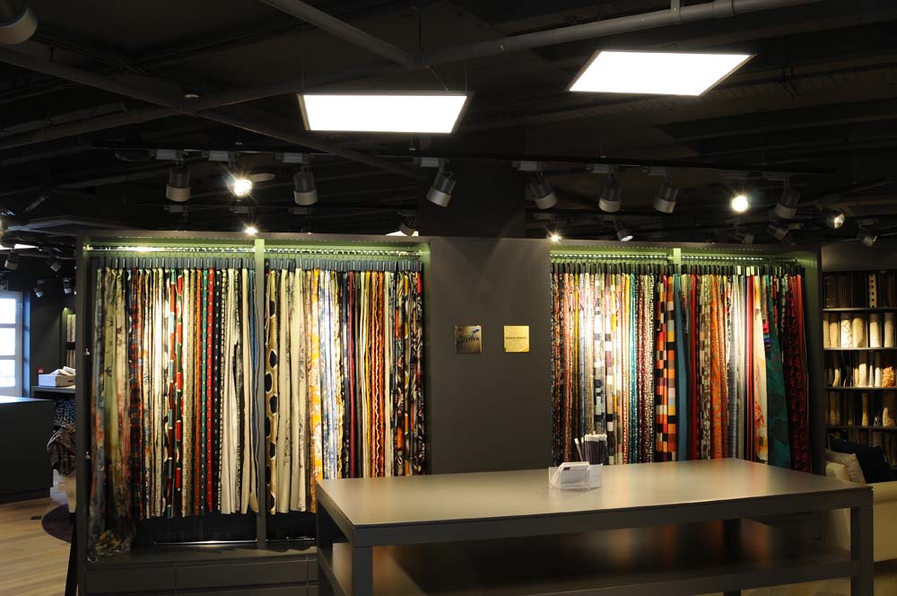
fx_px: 896
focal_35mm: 36
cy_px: 298
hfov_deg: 53.2
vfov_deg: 36.8
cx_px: 448
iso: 200
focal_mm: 24
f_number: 8
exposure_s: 1/5
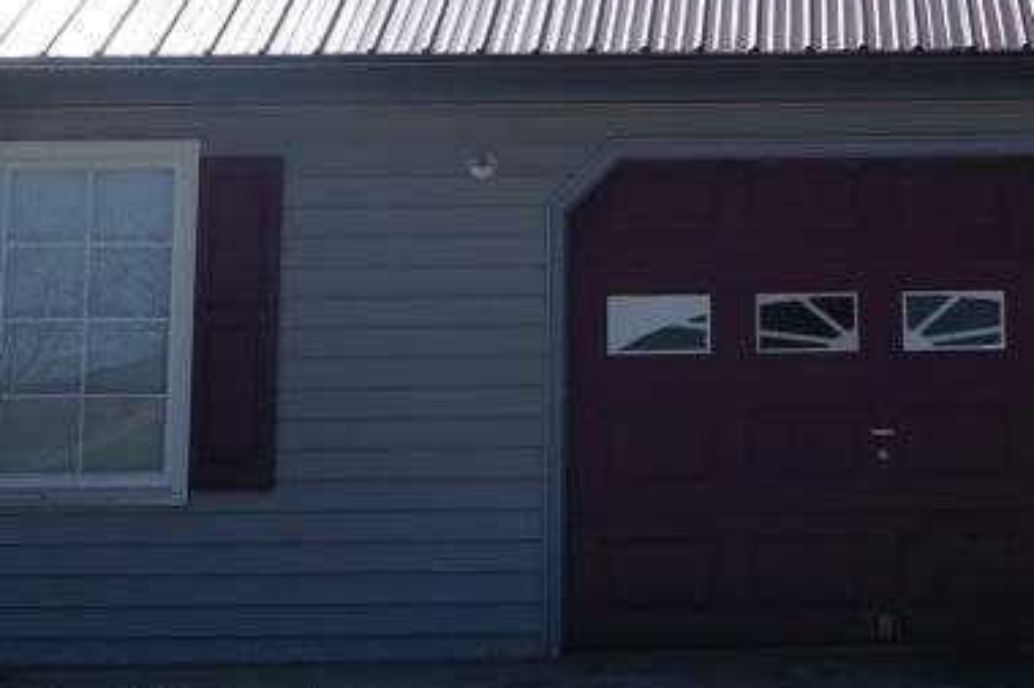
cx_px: 912
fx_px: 2555
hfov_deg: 22.4
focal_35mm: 89
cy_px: -151
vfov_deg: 14.8
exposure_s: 1/250
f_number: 10
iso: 100
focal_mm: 22
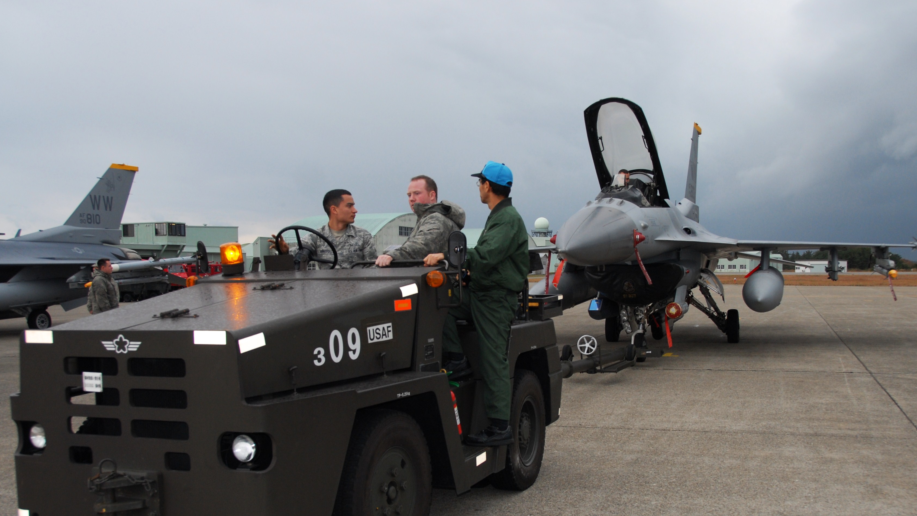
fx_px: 875
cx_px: 504
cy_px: 336
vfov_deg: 32.6
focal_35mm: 36
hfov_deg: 55.2
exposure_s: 1/250
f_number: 4
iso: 320
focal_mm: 20
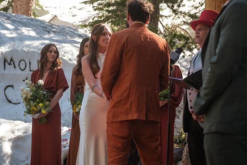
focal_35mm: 75
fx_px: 515
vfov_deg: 18.2
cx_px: 124
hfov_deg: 27.0
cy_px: 82
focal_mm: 50
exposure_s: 1/210
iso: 400
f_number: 4
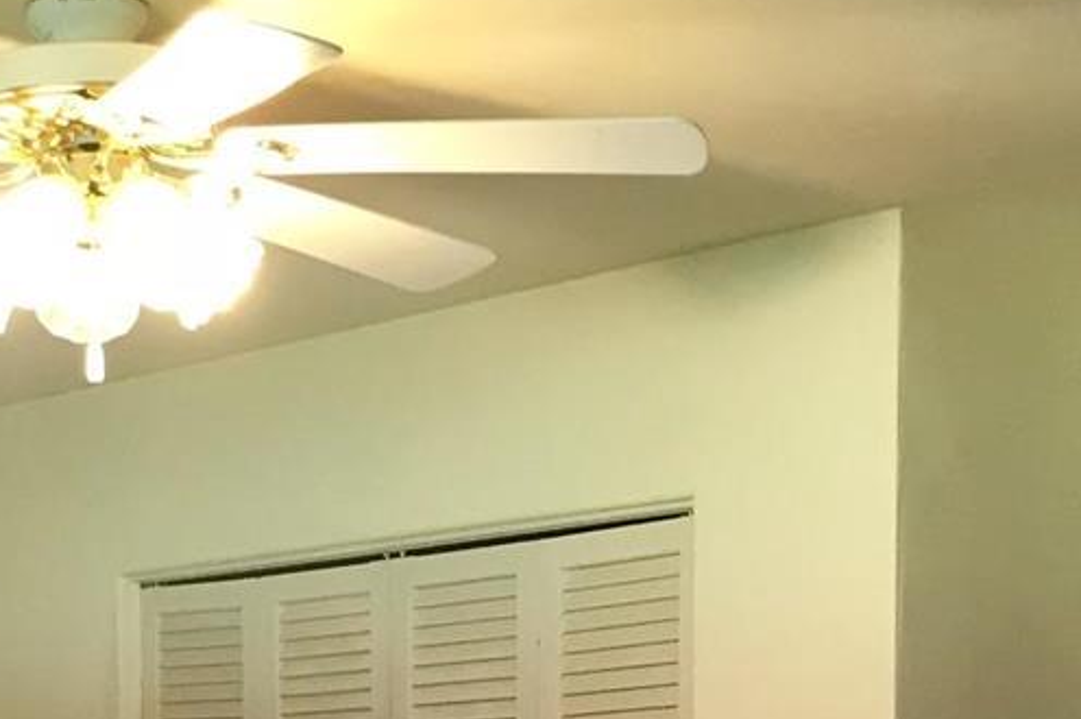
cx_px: 139
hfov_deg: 21.3
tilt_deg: -4.4
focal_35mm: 94
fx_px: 2821
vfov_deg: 13.7
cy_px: 1065
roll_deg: +1.7
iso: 40
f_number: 1.8
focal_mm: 3.99
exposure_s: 1/20
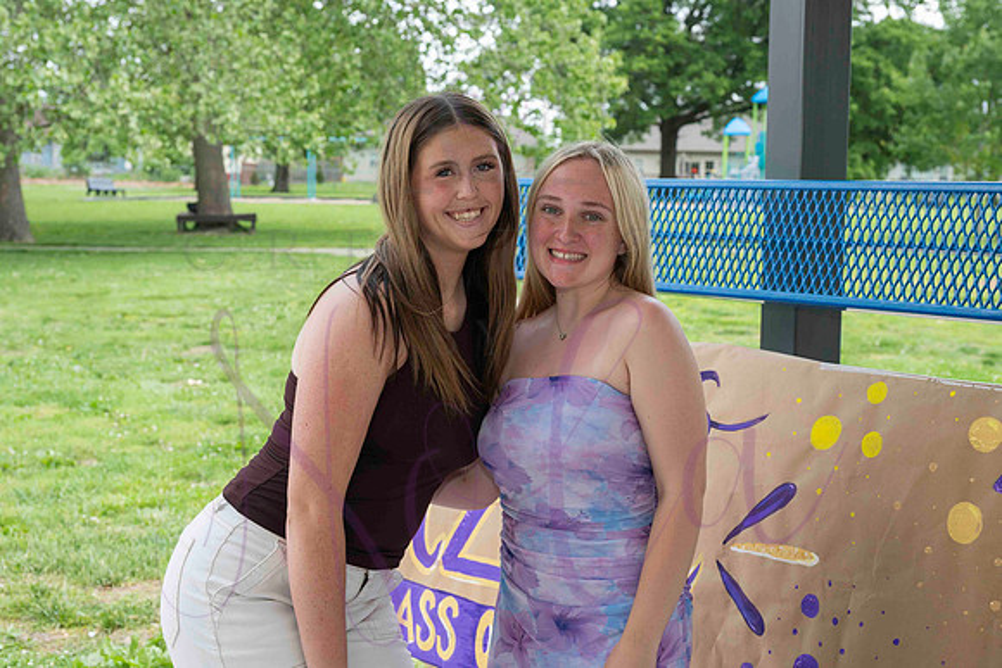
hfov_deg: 40.2
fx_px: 1369
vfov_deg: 27.4
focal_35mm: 49
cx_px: 506
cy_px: 320
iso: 400
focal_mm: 45
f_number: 6.3
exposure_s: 1/500
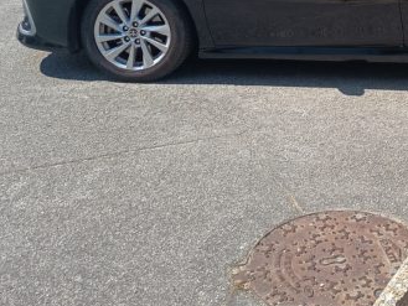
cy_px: -42
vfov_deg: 24.2
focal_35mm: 56
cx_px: 394
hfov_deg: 32.0
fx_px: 660
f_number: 1.7
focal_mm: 5.27
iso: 50
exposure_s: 1/357
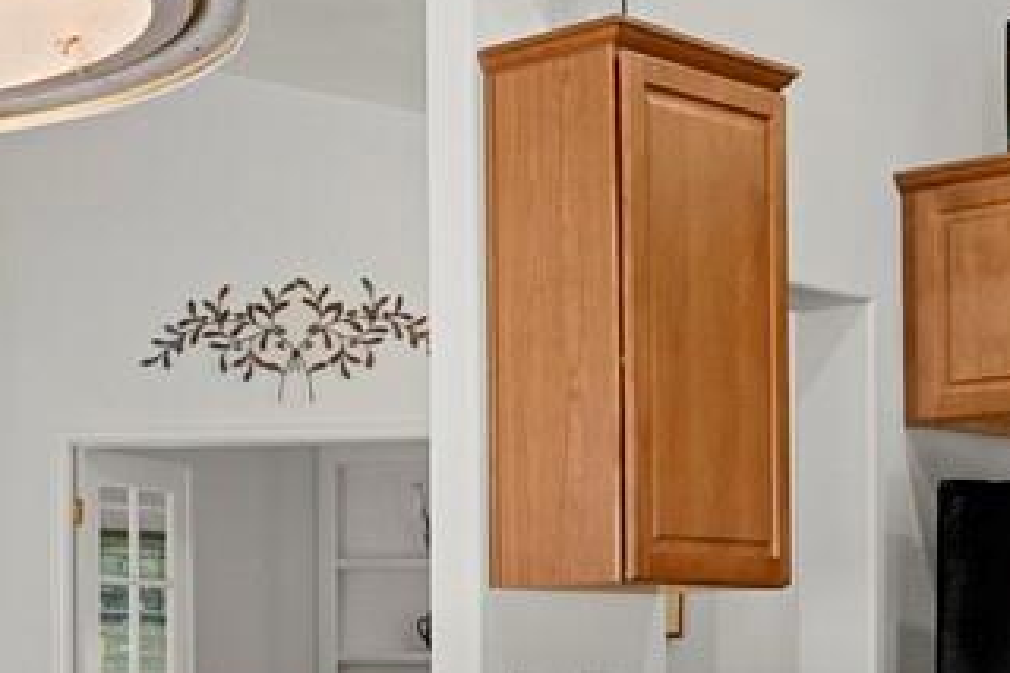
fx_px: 2383
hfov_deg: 22.3
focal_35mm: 85
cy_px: 727
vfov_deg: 15.7
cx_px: -156
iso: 5000
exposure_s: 1/20
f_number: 8
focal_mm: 17
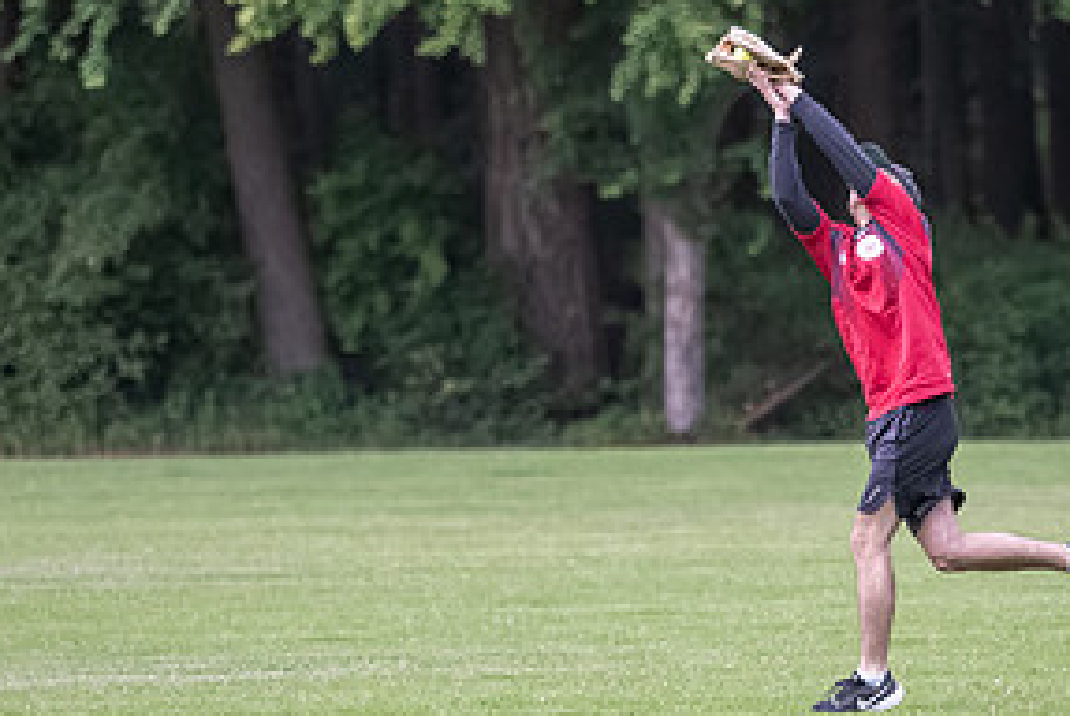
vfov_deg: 2.2
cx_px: 705
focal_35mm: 630
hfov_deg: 3.3
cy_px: 499
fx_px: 18744
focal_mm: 150
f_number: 2.8
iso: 2500
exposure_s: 1/1600
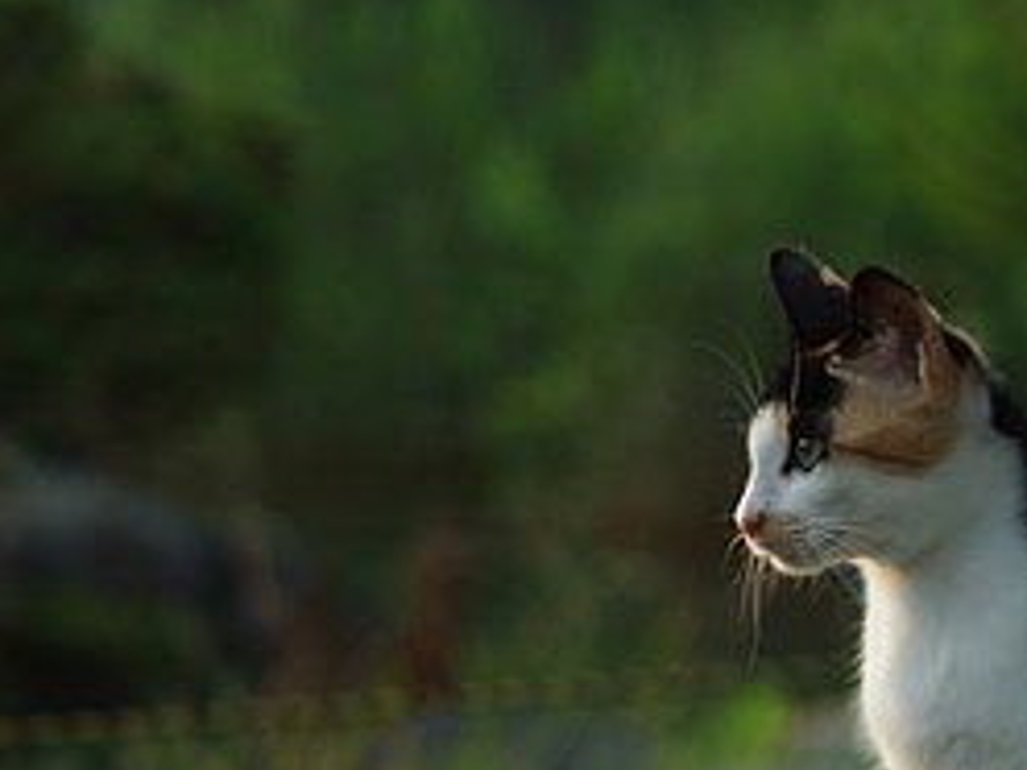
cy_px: 598
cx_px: 1056
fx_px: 18543
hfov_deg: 3.2
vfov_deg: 2.4
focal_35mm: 625
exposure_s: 1/160
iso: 200
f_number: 6.7
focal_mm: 210
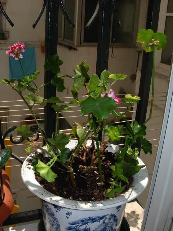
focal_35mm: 38
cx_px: 86
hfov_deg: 37.7
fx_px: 253
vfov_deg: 49.0
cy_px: 116
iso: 79
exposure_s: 1/1149
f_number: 4.9
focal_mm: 6.3
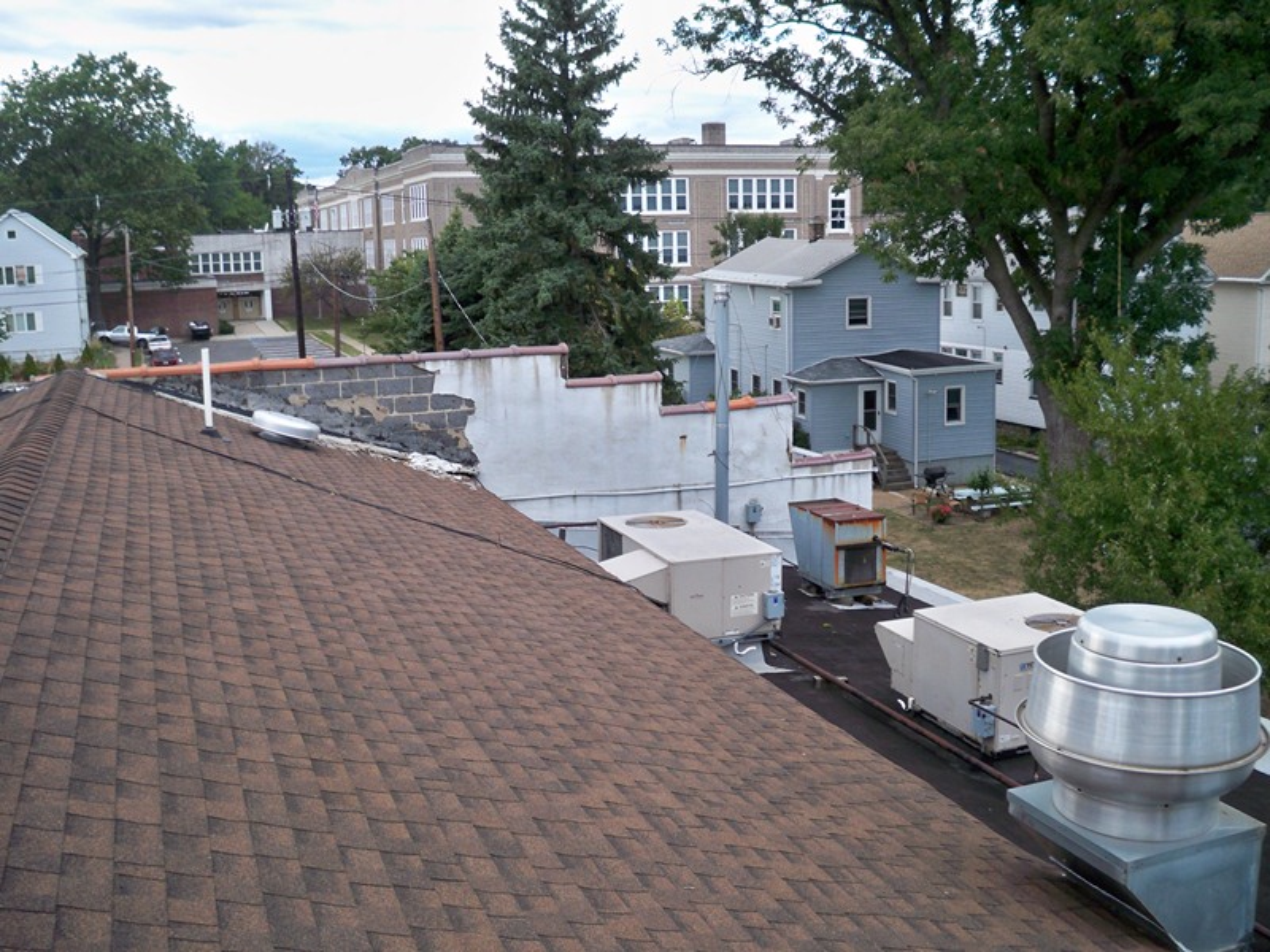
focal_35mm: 35
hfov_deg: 52.6
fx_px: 1284
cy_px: 476
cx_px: 635
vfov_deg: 40.7
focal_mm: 6.3
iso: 64
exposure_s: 1/125
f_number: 3.1
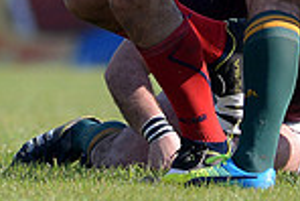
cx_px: 182
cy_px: -168
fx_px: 13688
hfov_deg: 1.3
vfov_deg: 0.8
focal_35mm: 1641
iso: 400
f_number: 4
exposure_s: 1/1600
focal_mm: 420
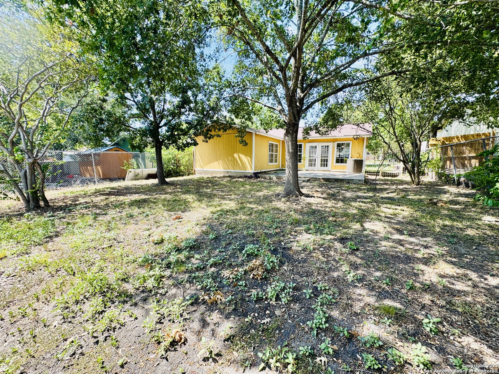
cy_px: 187
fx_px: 202
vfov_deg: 85.7
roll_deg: +0.1
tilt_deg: -7.3
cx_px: 250
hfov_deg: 102.1
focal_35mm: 14
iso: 40
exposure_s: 1/318
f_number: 2.2
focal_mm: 2.22
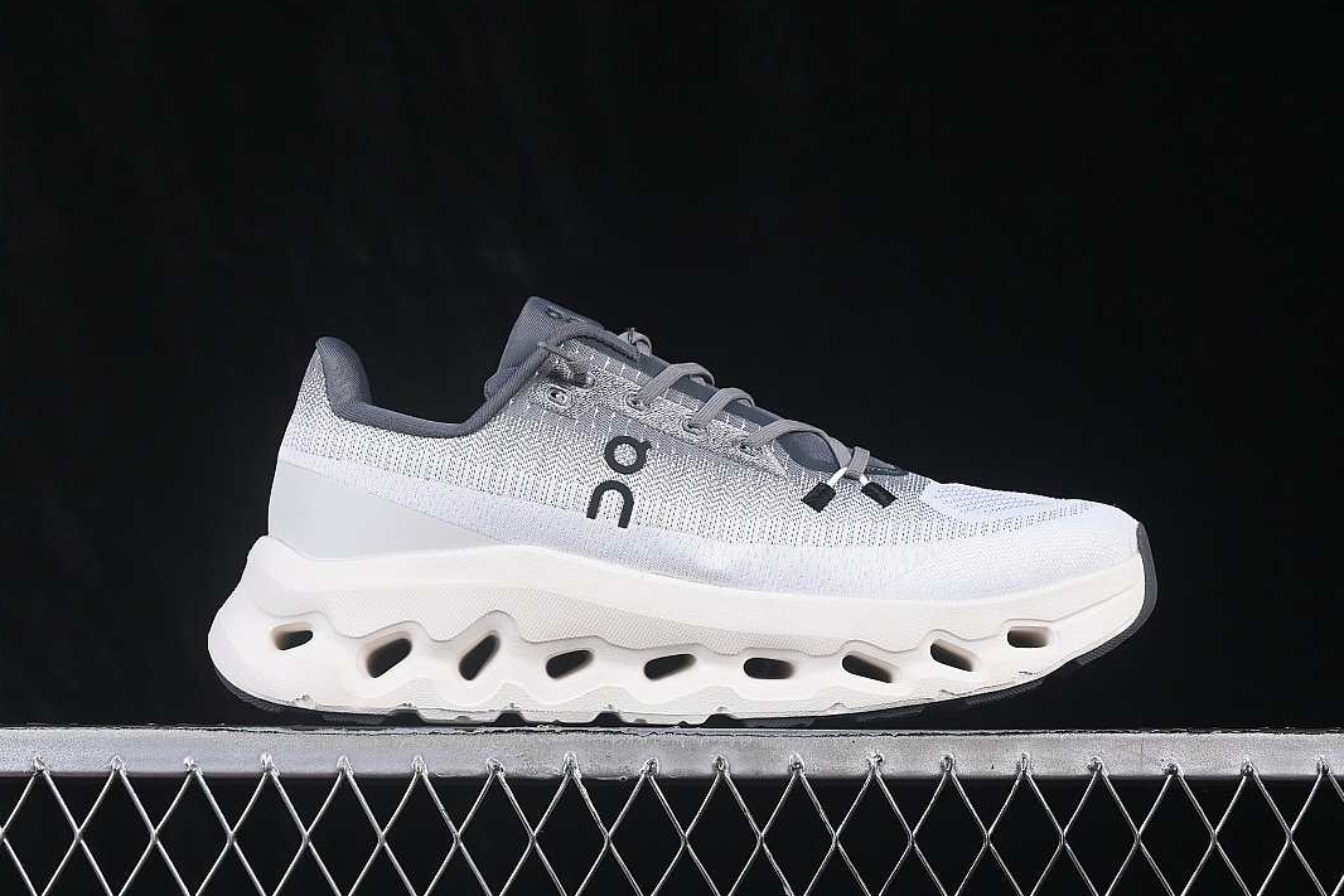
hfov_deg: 26.6
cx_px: 673
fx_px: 2838
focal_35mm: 76
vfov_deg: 18.0
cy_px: 447
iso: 160
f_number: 8
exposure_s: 1/80
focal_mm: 50
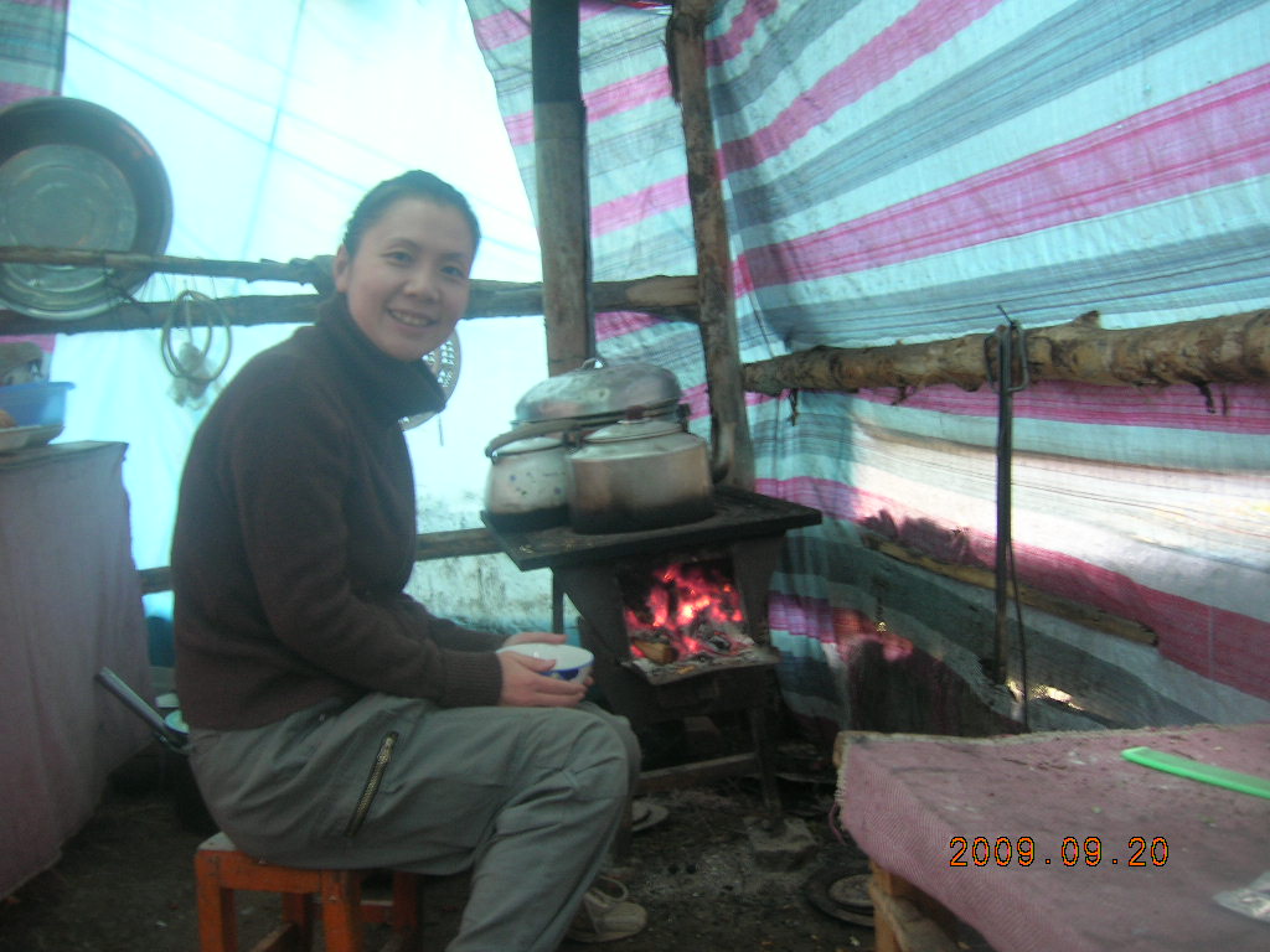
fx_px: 1247
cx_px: 635
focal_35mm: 34
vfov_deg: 41.8
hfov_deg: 54.0
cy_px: 476
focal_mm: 5.7
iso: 50
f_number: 2.9
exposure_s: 1/4.9
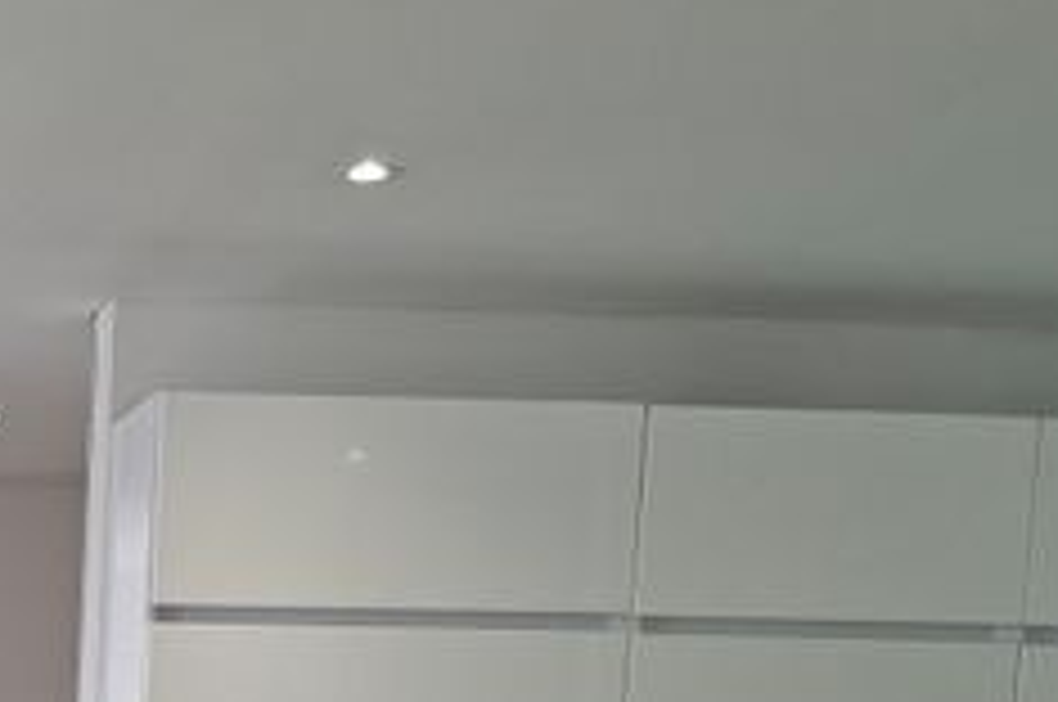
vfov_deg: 18.4
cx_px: -182
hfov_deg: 26.6
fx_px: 1996
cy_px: 954
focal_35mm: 68
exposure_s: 1/120
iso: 100
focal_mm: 5.54
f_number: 1.8
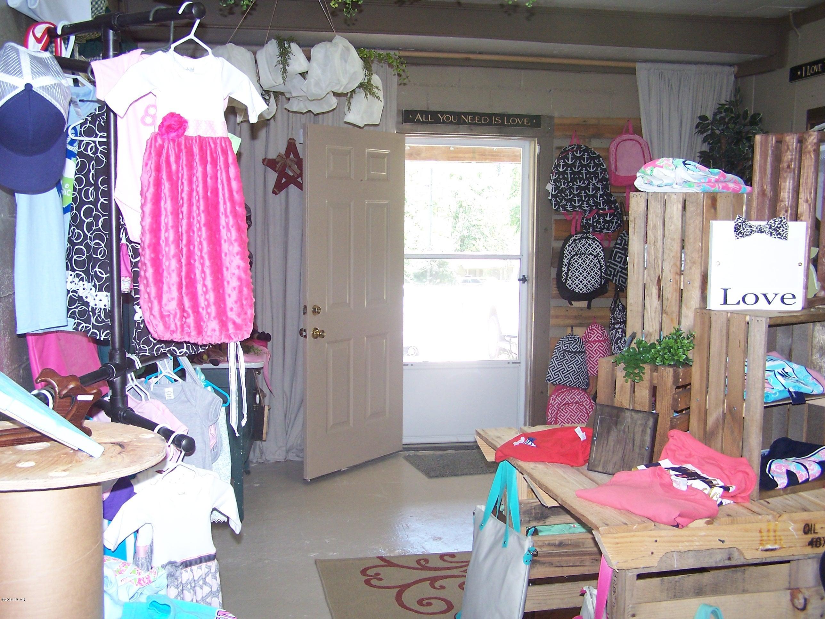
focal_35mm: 38
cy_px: 310
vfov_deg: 37.7
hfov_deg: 49.0
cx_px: 412
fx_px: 906
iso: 140
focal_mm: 6.3
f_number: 2.8
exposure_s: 1/60
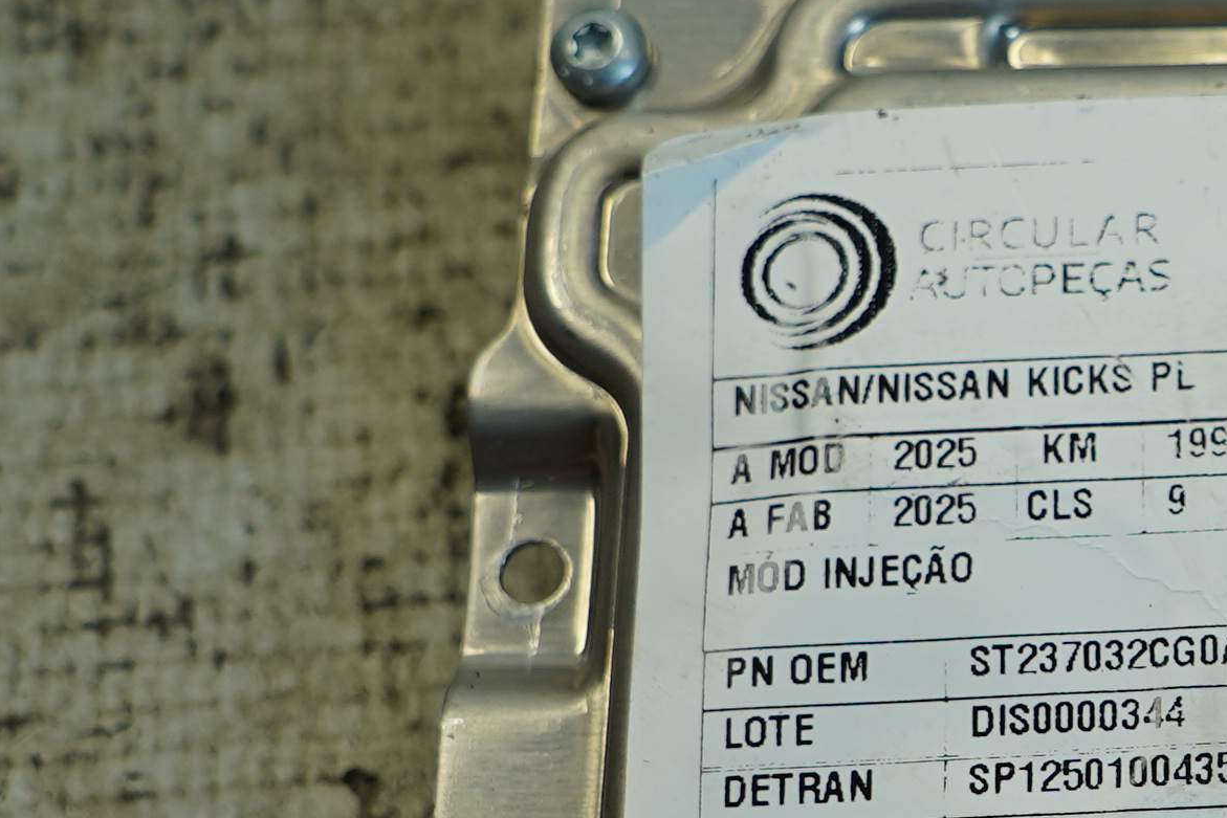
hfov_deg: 16.3
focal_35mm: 121
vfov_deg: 11.3
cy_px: 667
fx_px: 4124
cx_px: 1406
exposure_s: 1/80
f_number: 4
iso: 100
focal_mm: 24
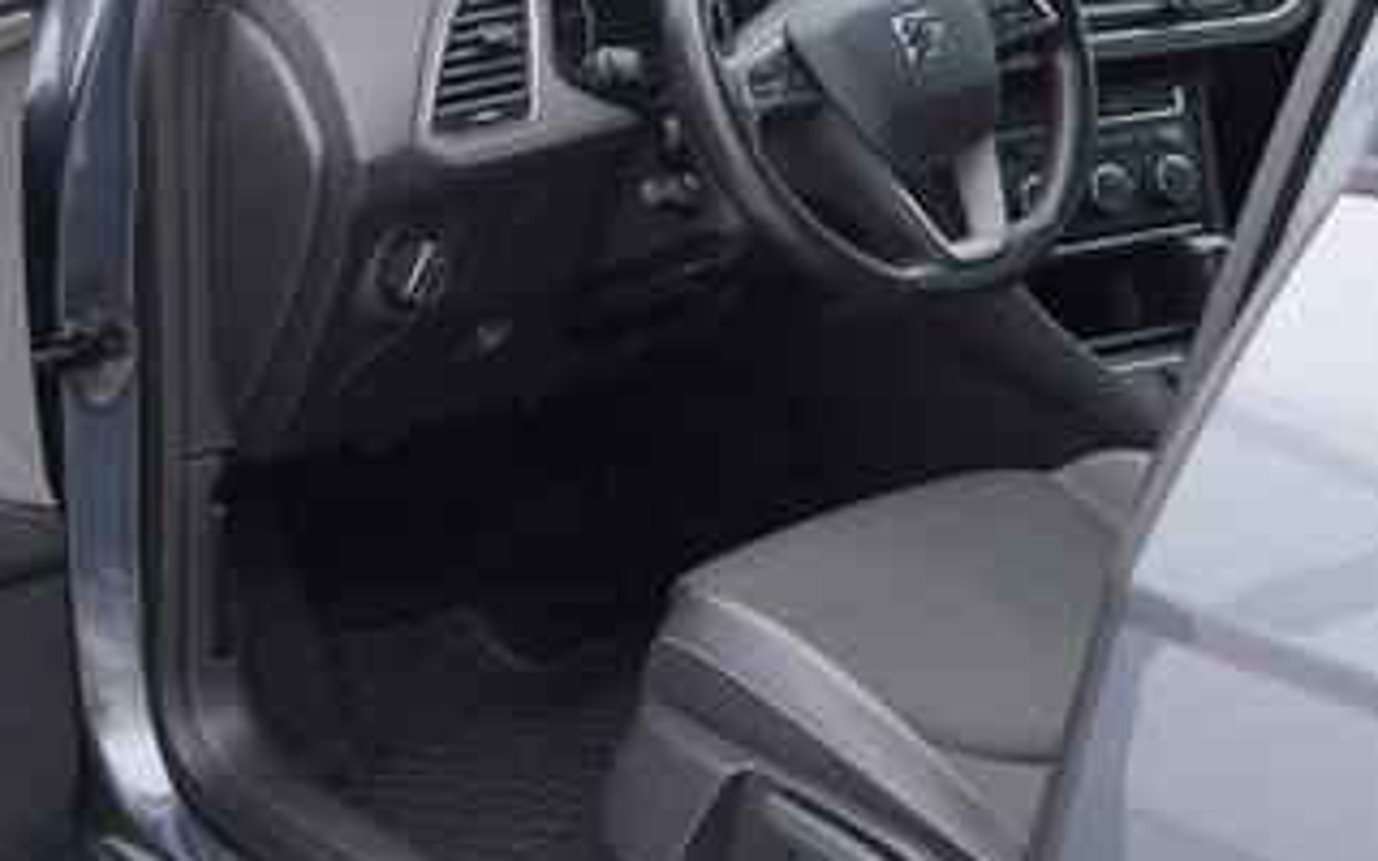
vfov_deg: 20.6
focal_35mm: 63
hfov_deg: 32.3
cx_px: 525
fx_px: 2366
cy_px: 428
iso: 125
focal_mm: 24
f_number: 2.8
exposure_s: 1/40
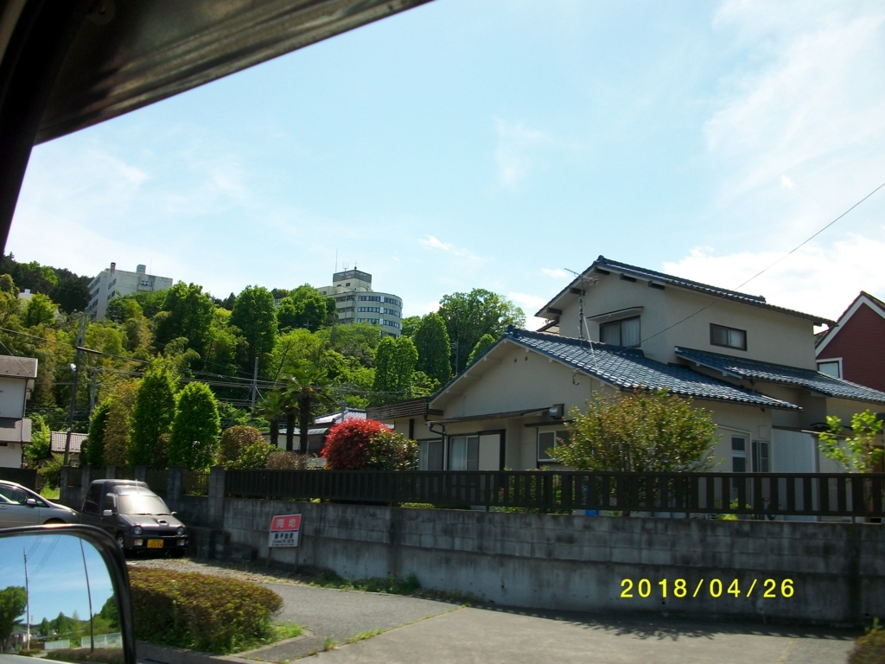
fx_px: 793
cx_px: 442
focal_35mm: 31
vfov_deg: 45.4
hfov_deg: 58.4
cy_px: 332
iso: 80
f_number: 8.8
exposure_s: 1/130
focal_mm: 5.7
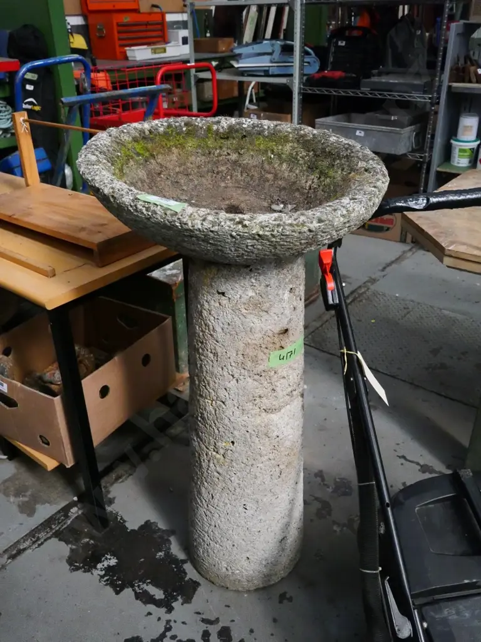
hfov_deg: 46.8
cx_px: 240
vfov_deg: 60.0
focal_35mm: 30
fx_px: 556
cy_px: 321
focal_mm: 15
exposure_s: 1/1000
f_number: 3.7
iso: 6400
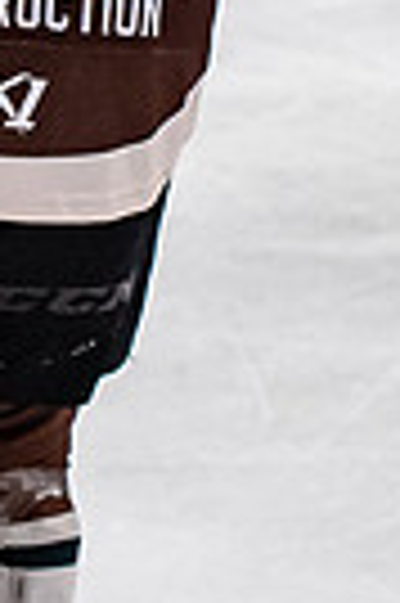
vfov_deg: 2.8
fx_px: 12097
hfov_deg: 1.9
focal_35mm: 724
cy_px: -457
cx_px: -88
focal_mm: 86
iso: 1400
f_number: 3.5
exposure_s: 1/800
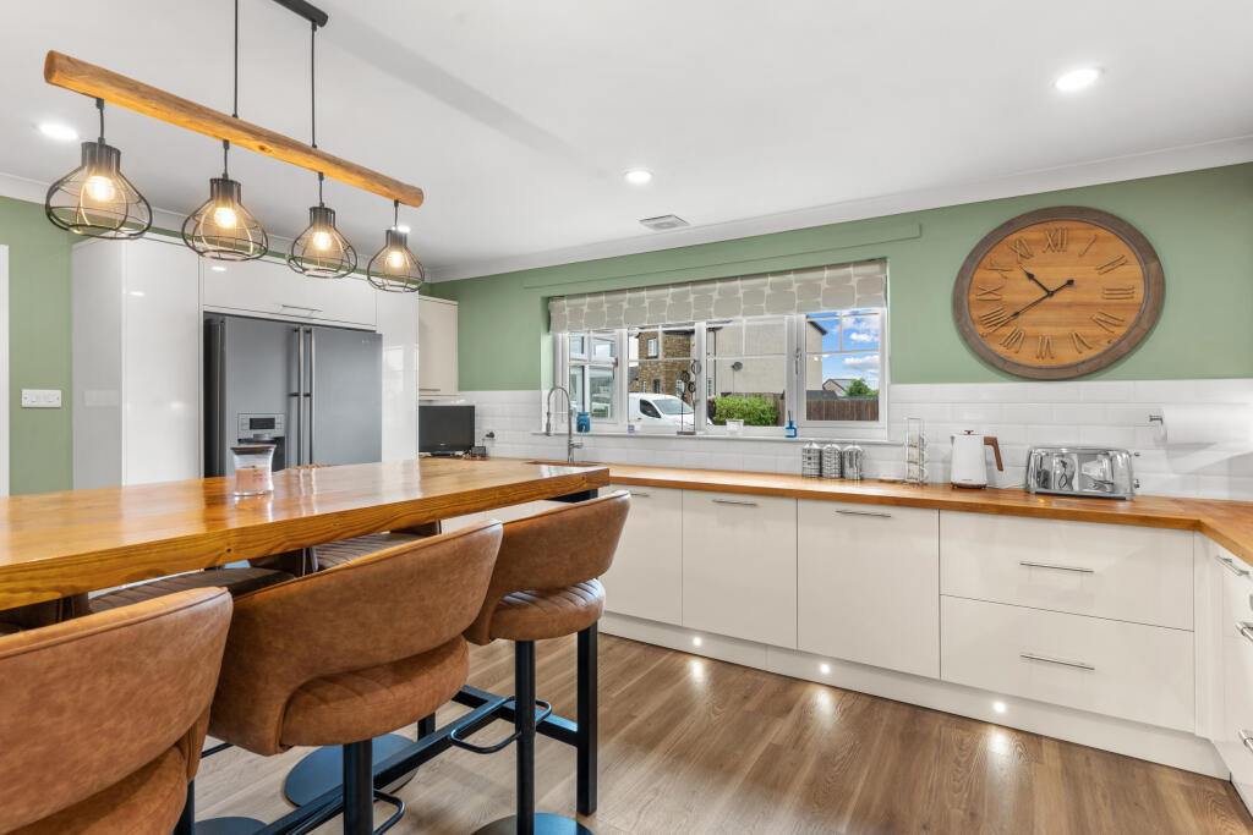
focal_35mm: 18
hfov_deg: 90.0
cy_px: 418
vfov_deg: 67.4
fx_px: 627
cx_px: 626
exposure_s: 1/1.67
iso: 320
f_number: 8
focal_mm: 18
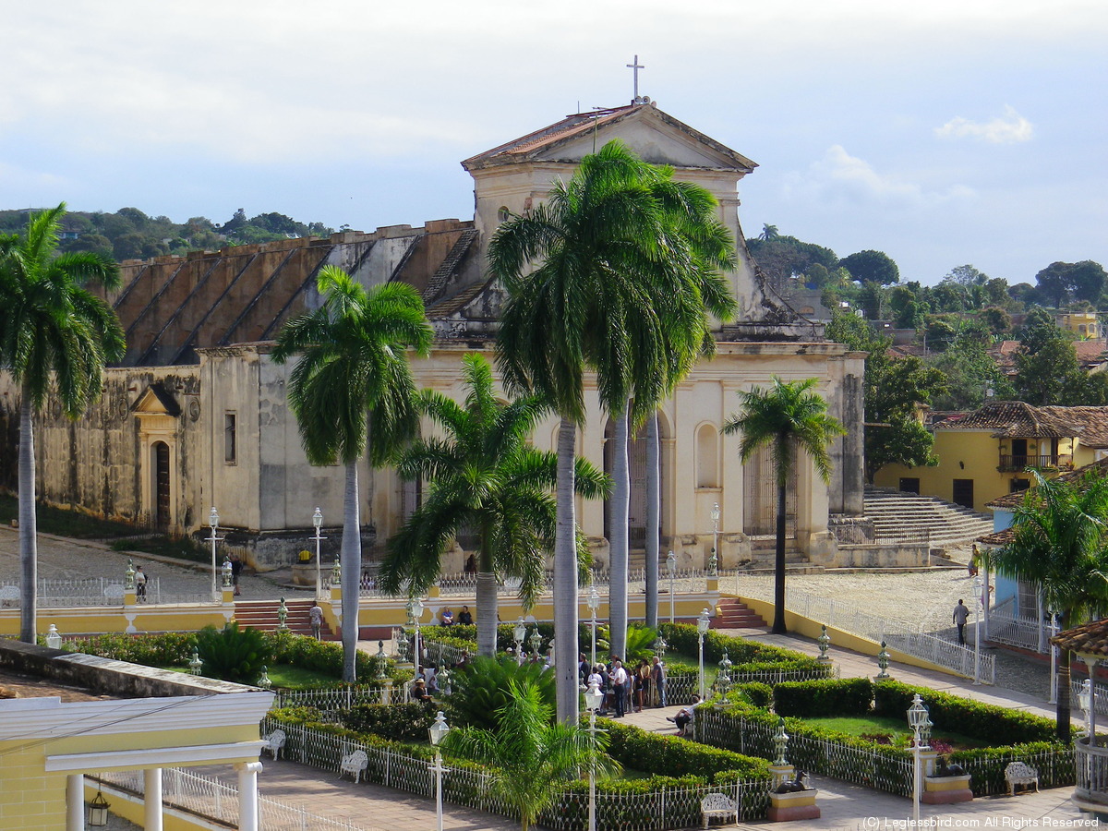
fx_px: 2721
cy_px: 416
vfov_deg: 17.4
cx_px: 554
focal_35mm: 85
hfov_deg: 23.0
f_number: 5.2
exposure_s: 1/320
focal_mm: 14.9
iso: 80
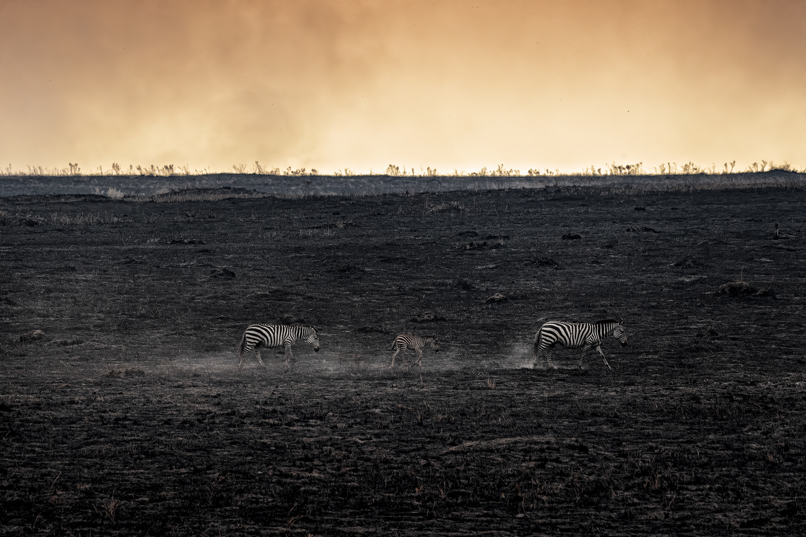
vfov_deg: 4.0
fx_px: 7768
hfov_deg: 5.9
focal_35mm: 347
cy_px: 268
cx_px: 403
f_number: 7.1
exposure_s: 1/320
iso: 500
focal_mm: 347
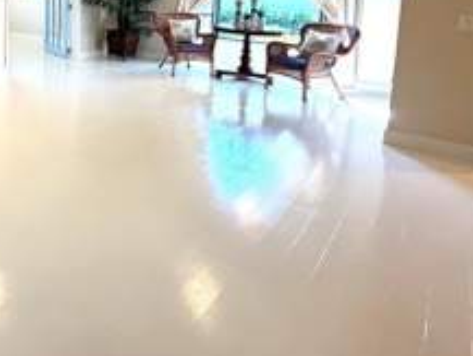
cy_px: 13
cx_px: -35
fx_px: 424
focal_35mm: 31
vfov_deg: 40.7
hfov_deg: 45.5
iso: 160
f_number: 2.2
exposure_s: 1/120
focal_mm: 2.22
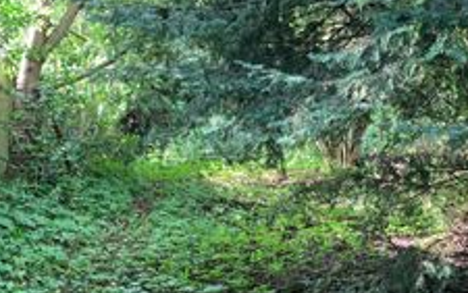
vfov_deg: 25.9
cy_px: 239
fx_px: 625
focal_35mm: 49
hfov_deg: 40.6
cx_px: 306
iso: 160
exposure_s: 1/60
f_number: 1.8
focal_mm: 4.25
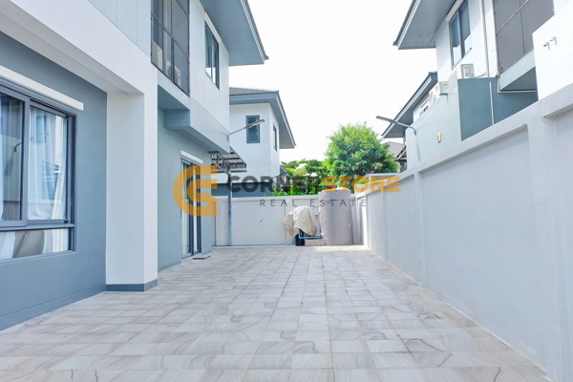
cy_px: 191
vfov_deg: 53.1
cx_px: 286
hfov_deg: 73.7
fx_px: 382
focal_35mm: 24
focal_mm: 16
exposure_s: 1/150
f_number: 8
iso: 200
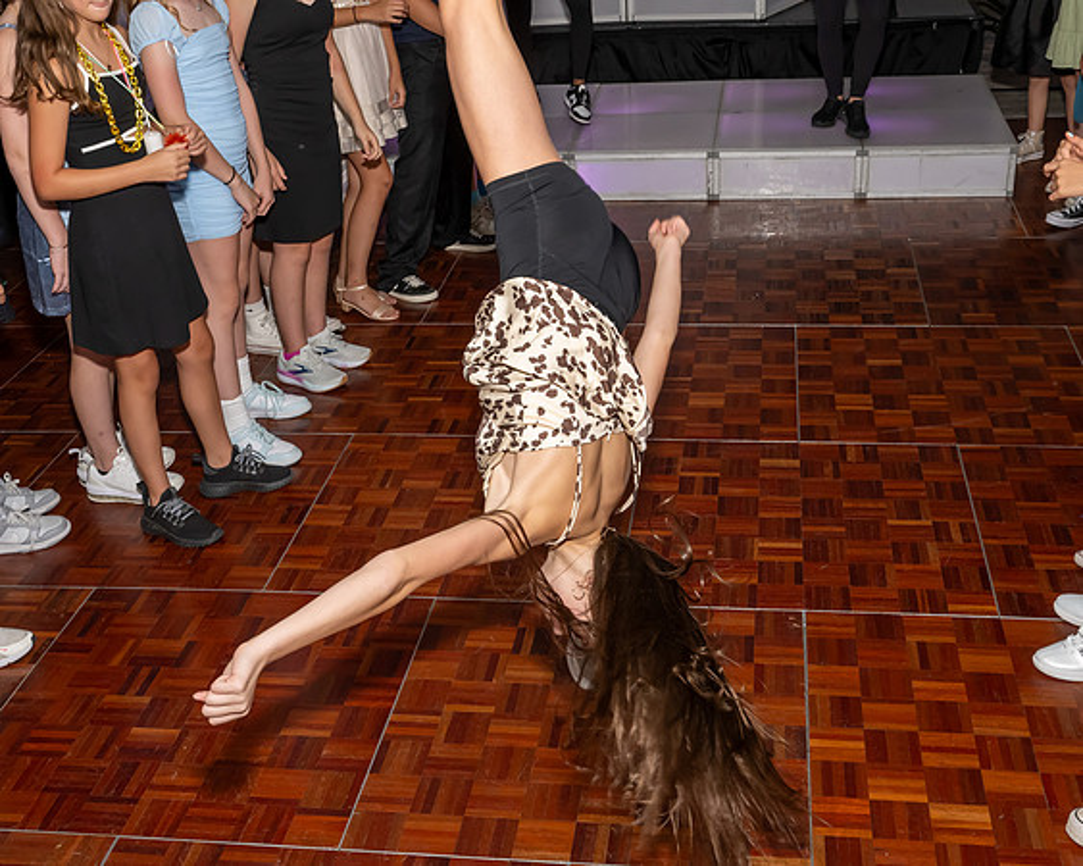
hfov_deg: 42.1
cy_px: 433
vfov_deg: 34.2
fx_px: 1408
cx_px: 557
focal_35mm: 44
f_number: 8
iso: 1000
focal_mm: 26
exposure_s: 1/250
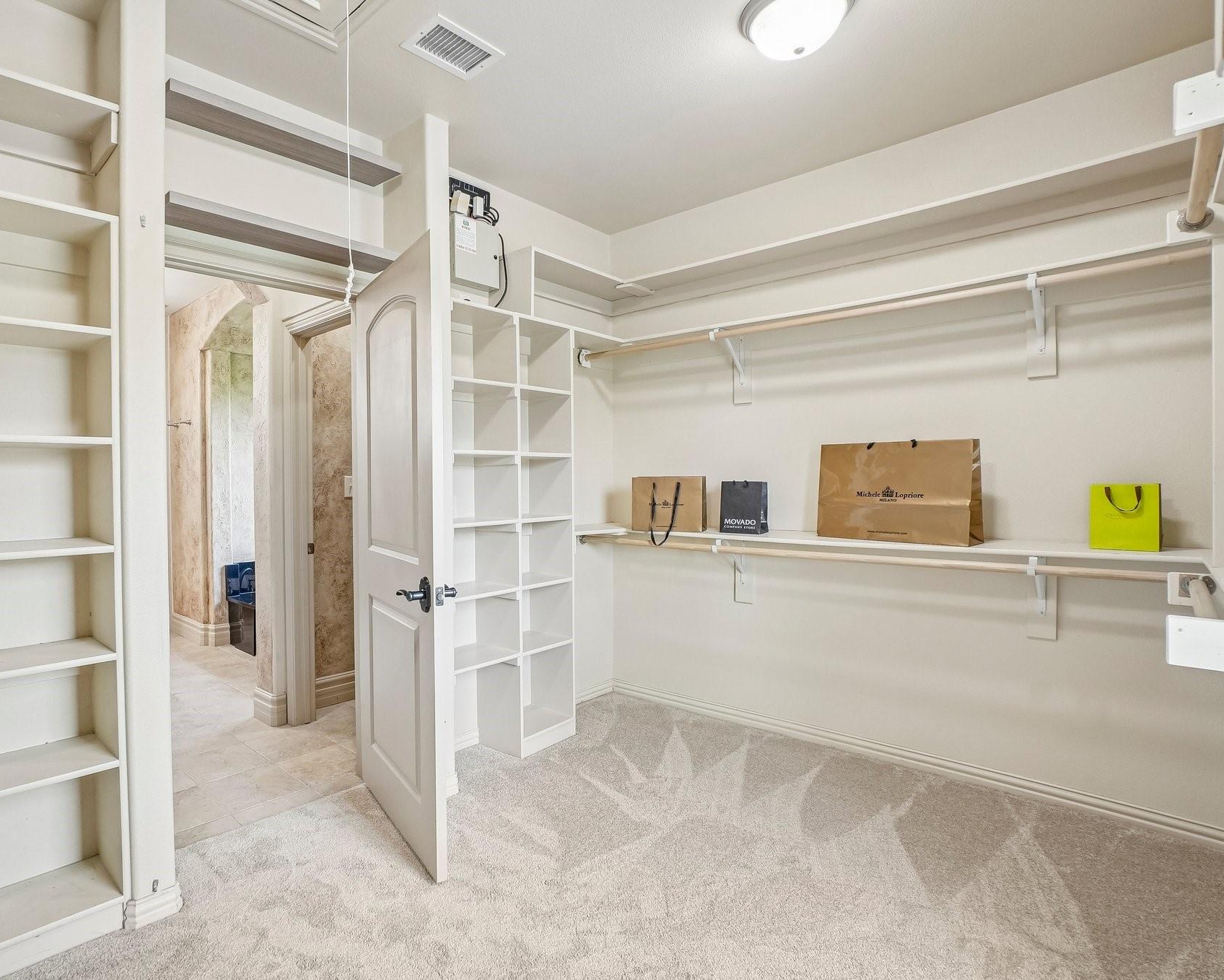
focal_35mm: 17
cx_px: 487
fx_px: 616
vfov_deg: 77.0
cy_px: 492
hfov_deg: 88.5
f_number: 8
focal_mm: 10
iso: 400
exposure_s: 1/20
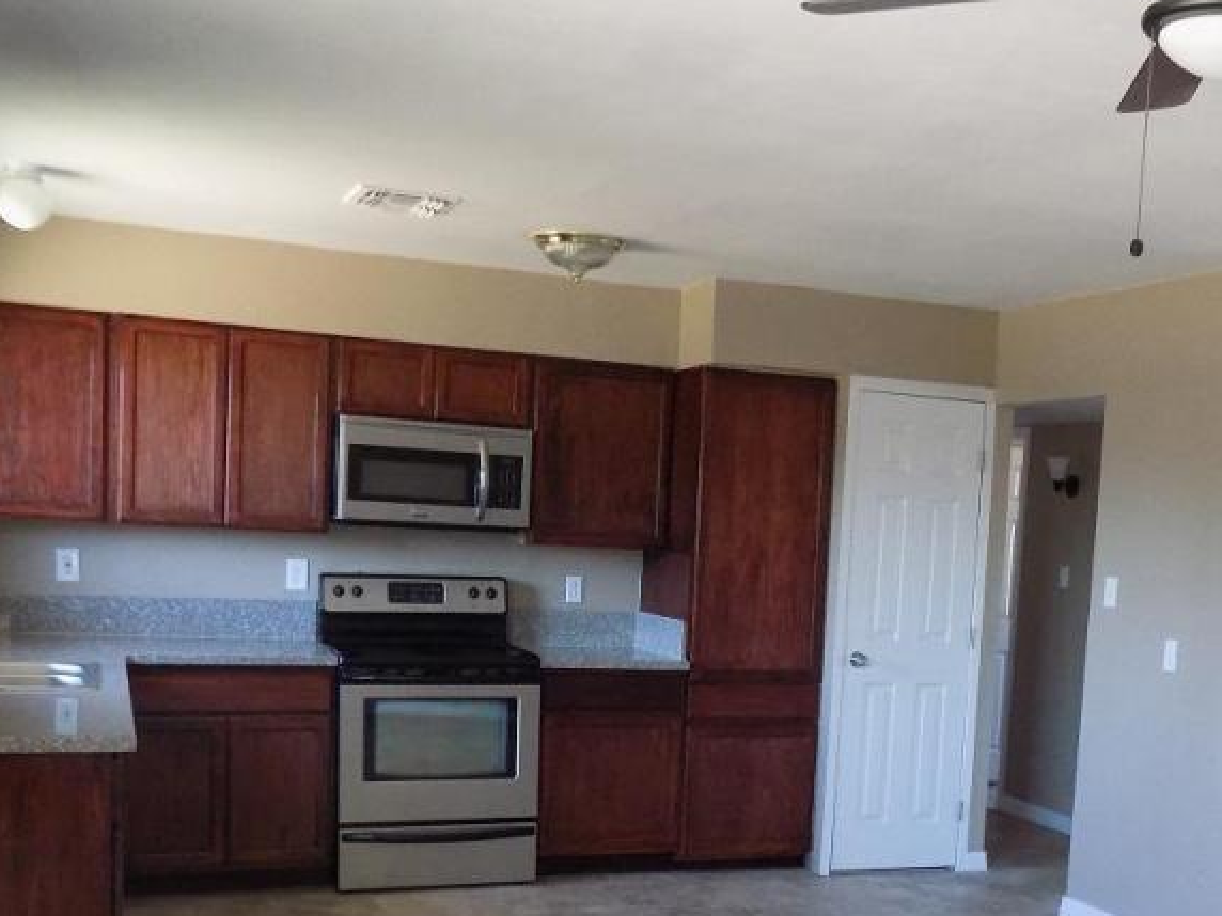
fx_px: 1518
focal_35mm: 43
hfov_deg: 43.0
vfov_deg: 32.8
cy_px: 717
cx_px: 848
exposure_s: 1/30
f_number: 3.1
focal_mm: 4.3
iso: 280
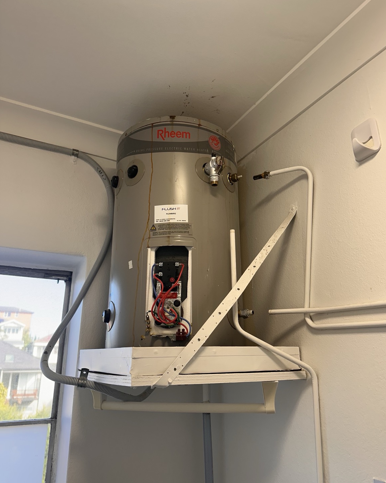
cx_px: 199
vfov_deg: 66.0
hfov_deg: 54.9
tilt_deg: +17.6
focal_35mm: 26
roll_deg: -0.5
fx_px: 371
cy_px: 237
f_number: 1.78
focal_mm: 6.86
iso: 80
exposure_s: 1/100
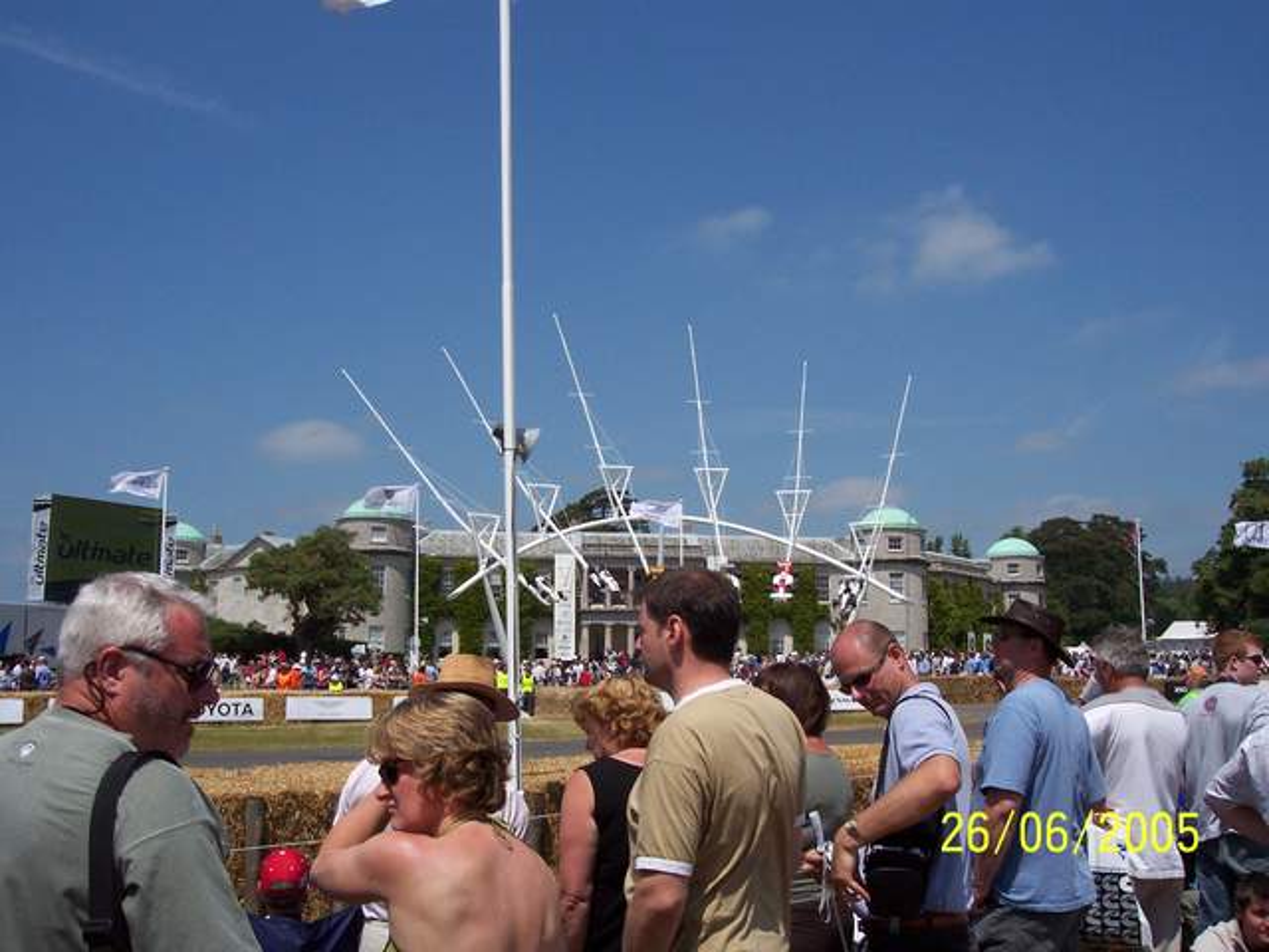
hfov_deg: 49.0
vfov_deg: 37.7
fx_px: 1393
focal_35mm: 38
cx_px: 634
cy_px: 476
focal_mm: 8
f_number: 4.8
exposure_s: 1/1000
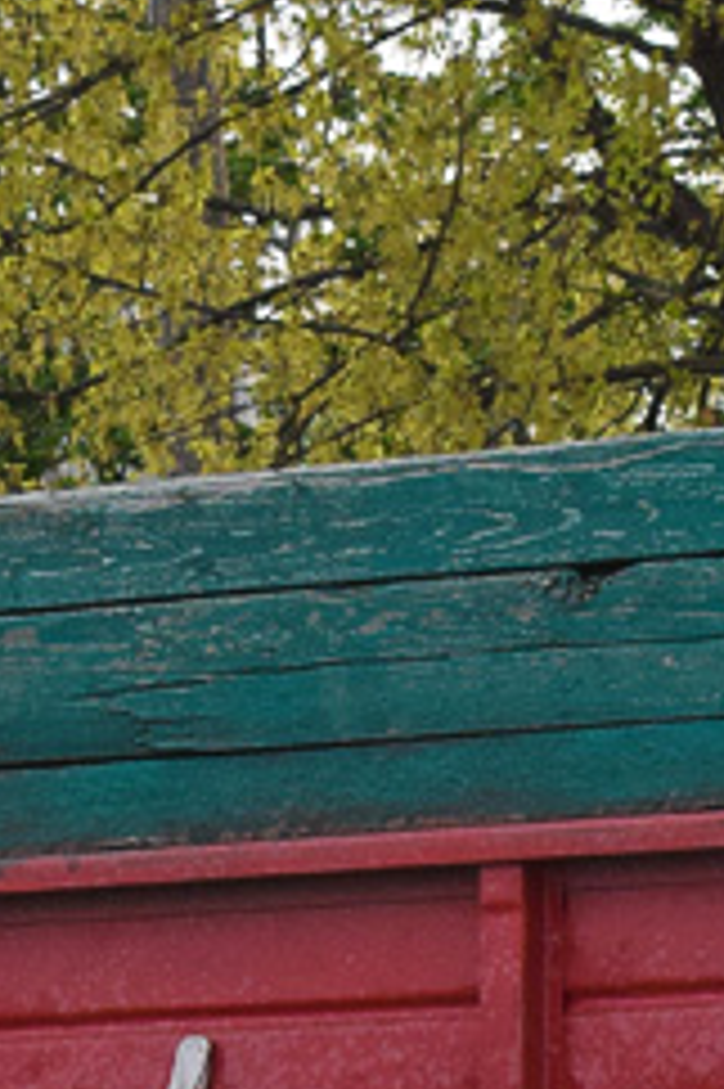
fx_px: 8549
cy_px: 1084
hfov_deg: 4.8
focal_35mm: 283
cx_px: 27
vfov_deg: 7.3
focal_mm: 38
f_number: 7.1
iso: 800
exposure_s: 1/1000
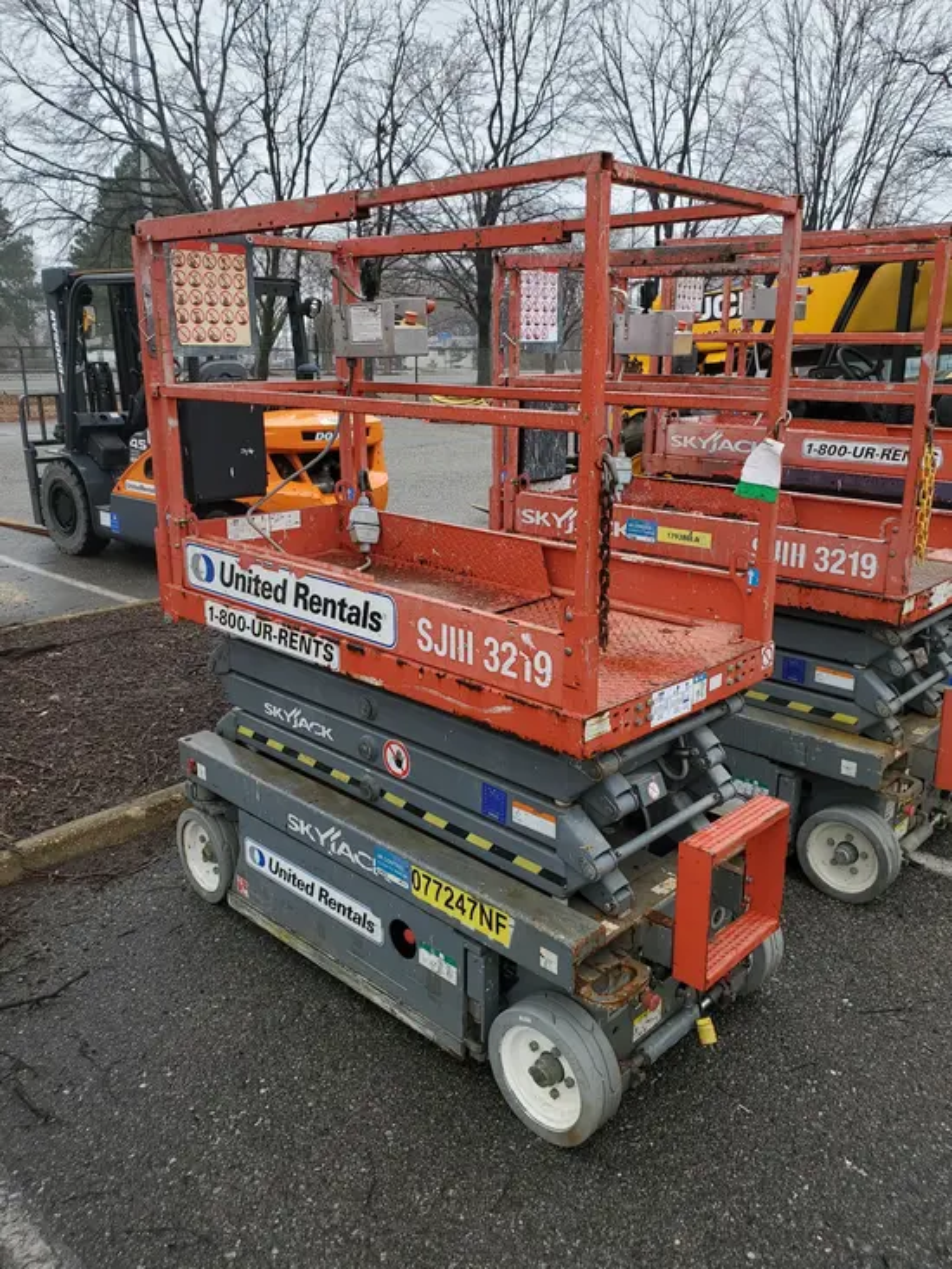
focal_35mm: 26
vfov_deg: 67.3
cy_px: 634
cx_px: 476
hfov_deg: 53.1
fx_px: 953
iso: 50
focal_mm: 4.3
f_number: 2.4
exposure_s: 1/478
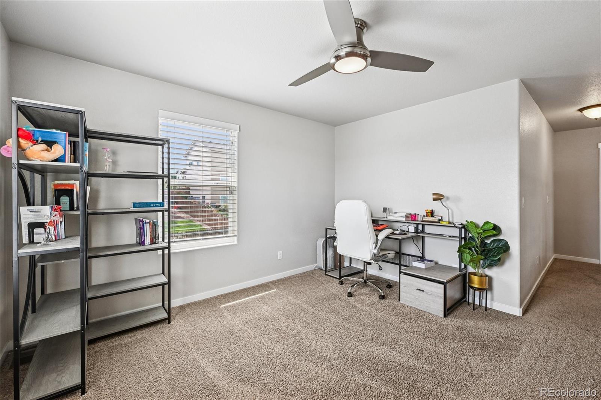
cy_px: 200
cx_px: 300
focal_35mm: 15
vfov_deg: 77.3
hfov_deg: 100.4
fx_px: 250
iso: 800
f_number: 11
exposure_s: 1/30
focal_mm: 15
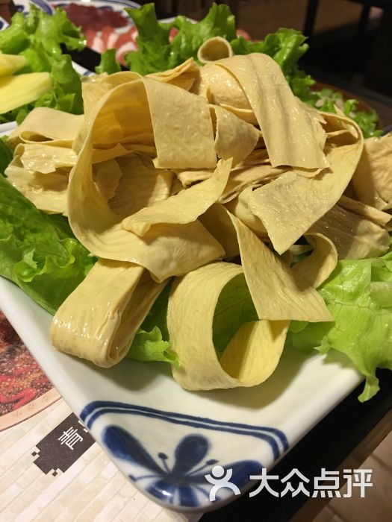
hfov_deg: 48.2
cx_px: 196
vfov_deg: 61.7
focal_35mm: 29
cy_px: 261
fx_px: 438
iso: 80
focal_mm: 4.15
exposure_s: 1/17
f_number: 2.2
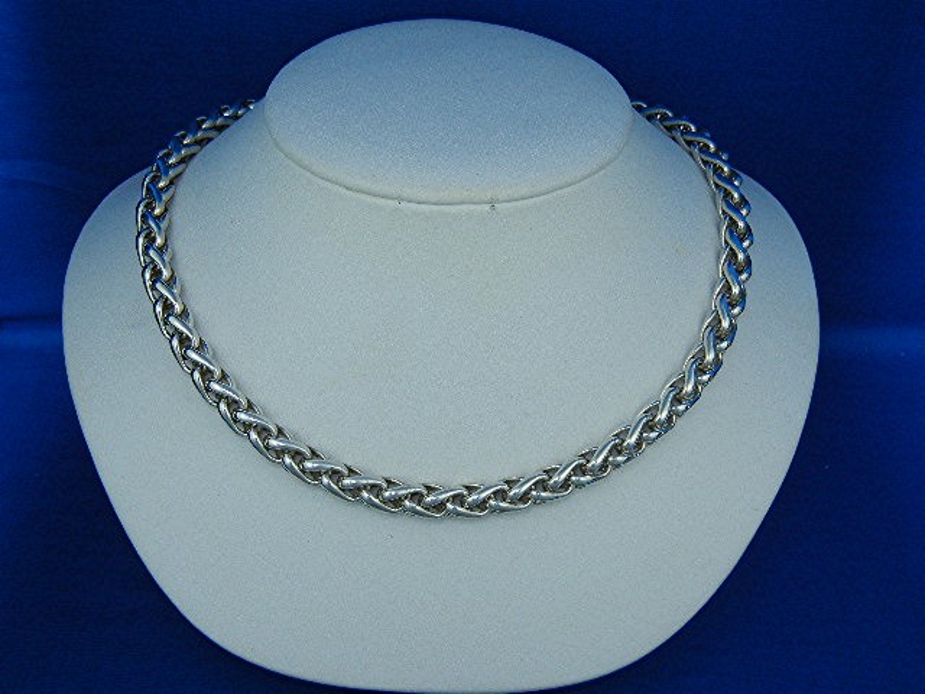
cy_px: 347
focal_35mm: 45
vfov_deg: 32.2
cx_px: 462
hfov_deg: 42.1
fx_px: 1202
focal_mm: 8.1
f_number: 3.8
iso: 160
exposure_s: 1/32
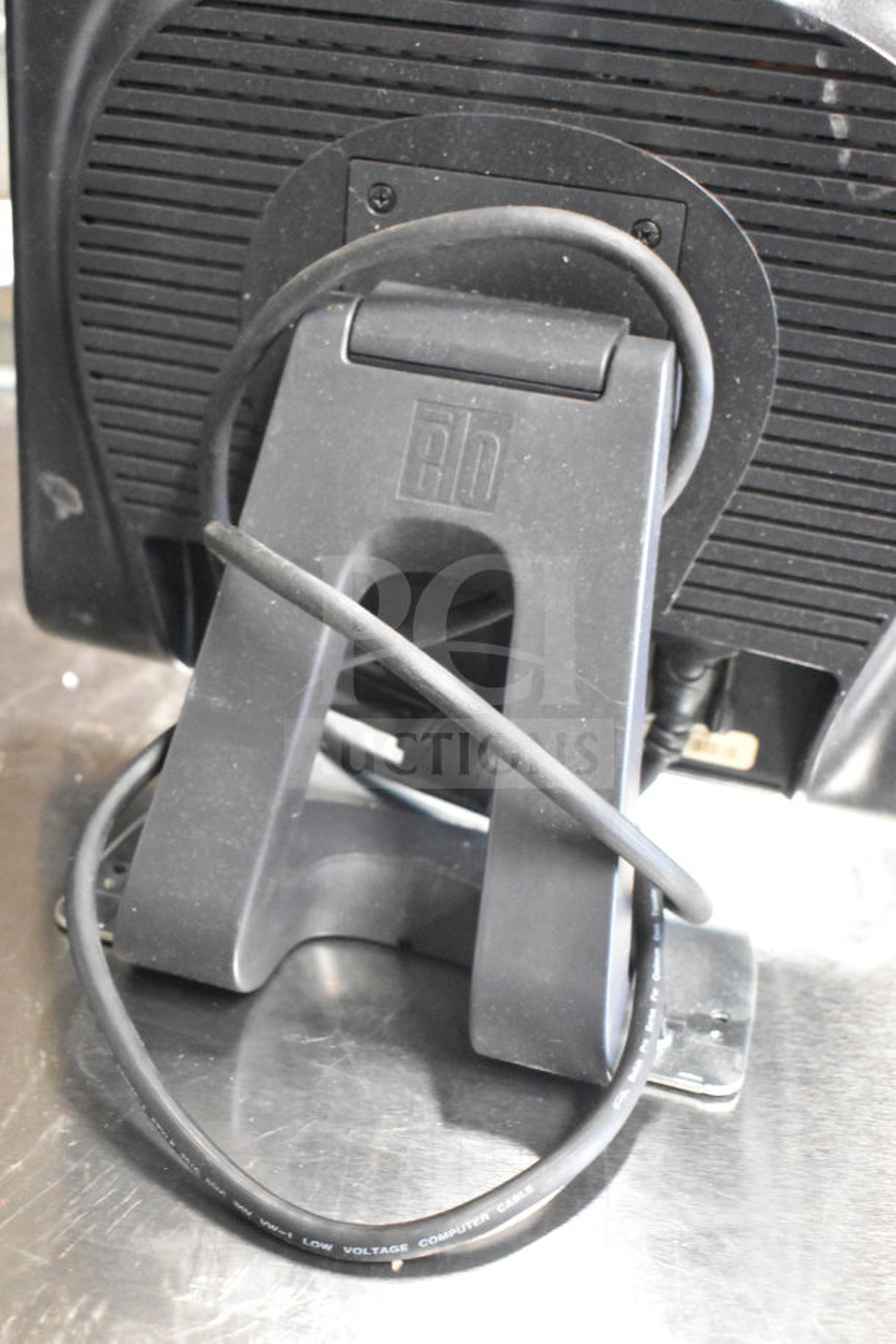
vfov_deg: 49.6
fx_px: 1456
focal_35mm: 39
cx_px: 448
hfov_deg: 34.2
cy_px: 672
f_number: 4
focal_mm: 26
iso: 10000
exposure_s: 1/40
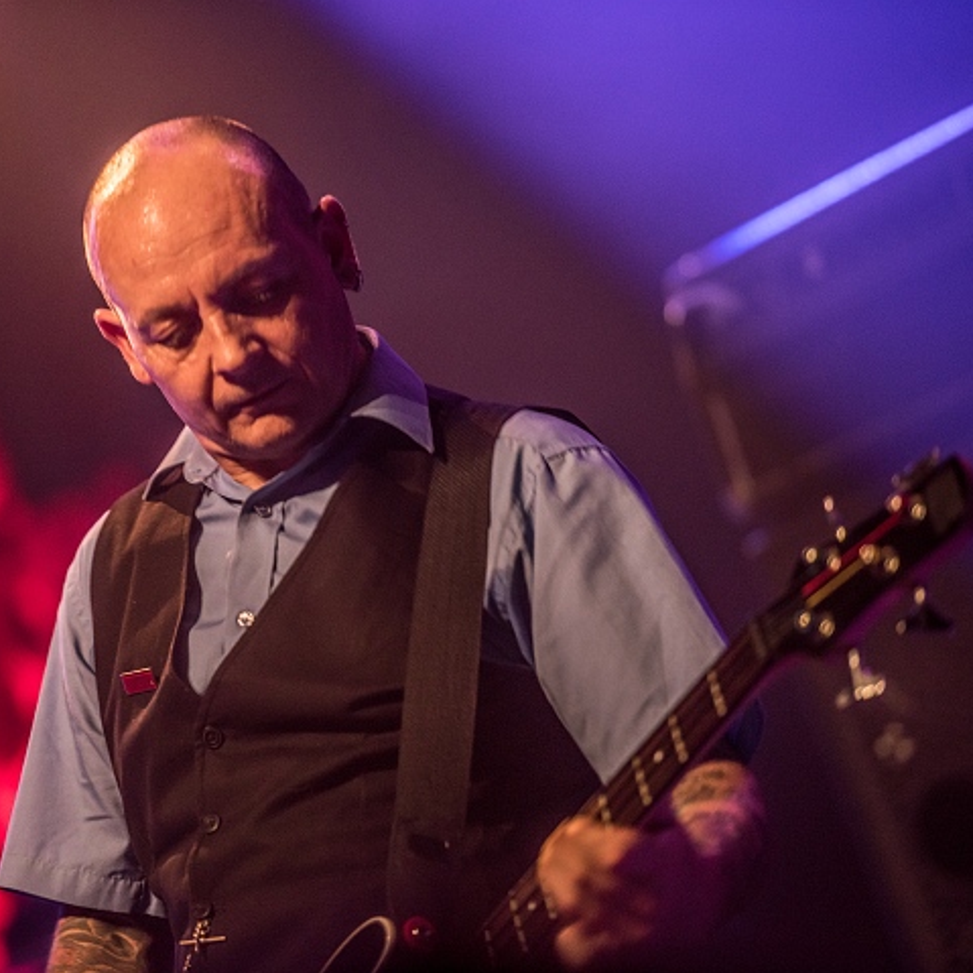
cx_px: 282
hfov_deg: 7.2
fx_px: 7728
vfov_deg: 7.2
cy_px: 486
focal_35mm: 243
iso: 1000
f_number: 2.8
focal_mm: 190
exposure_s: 1/100
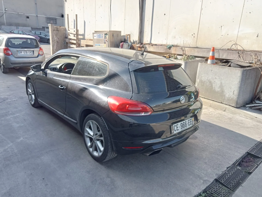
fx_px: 212
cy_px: 98
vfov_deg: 49.7
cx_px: 131
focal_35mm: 28
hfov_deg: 63.4
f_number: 2.2
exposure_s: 1/177
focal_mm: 3.46
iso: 100
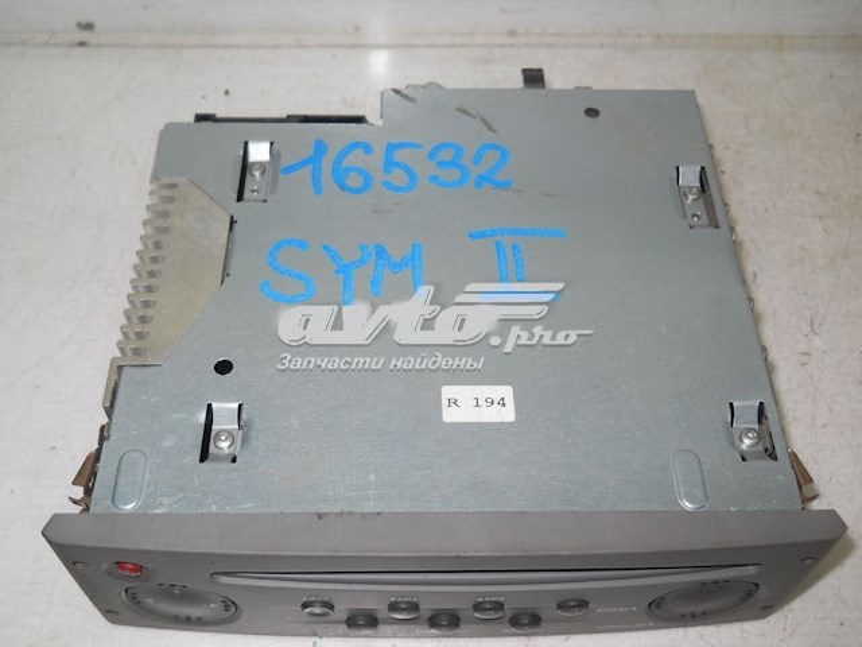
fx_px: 1021
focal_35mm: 41
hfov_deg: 45.8
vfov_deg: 35.1
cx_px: 431
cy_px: 324
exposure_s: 1/50
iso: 80
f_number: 5.5
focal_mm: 6.72
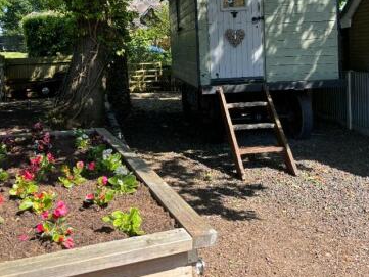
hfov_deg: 44.7
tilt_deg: -2.9
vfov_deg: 33.7
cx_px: 199
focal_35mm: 42
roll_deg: +3.0
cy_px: 72
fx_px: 448
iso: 50
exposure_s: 1/662
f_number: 1.6
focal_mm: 5.96
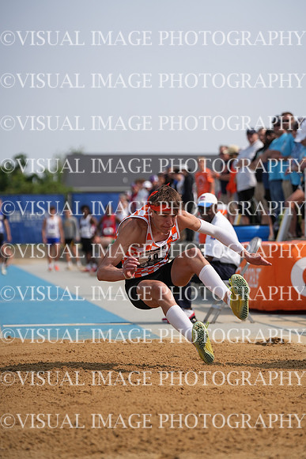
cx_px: 153
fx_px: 1746
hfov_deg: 10.0
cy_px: 230
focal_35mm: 137
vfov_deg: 15.0
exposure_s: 1/4000
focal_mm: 137
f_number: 4
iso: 320
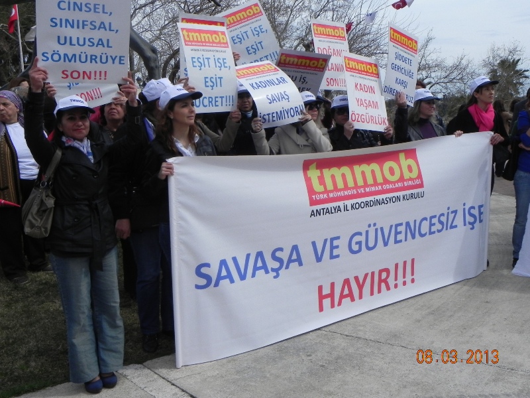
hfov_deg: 50.1
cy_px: 199
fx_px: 567
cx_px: 265
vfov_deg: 38.7
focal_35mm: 37
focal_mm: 6.6
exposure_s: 1/446
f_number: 8
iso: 160
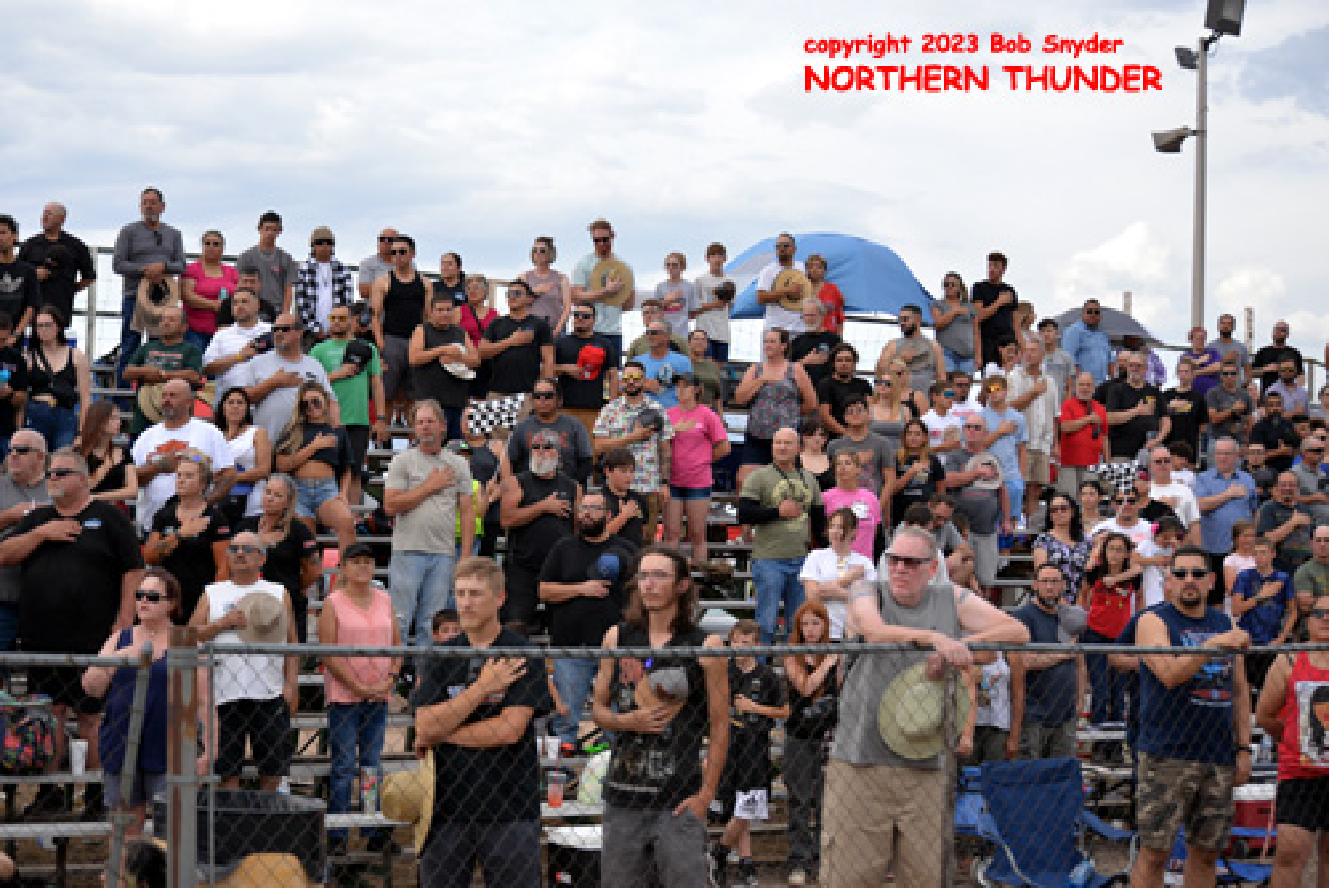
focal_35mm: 70
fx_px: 2586
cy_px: 444
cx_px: 664
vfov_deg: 19.5
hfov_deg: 28.8
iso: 400
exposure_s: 1/1000
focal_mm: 70
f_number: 4.5
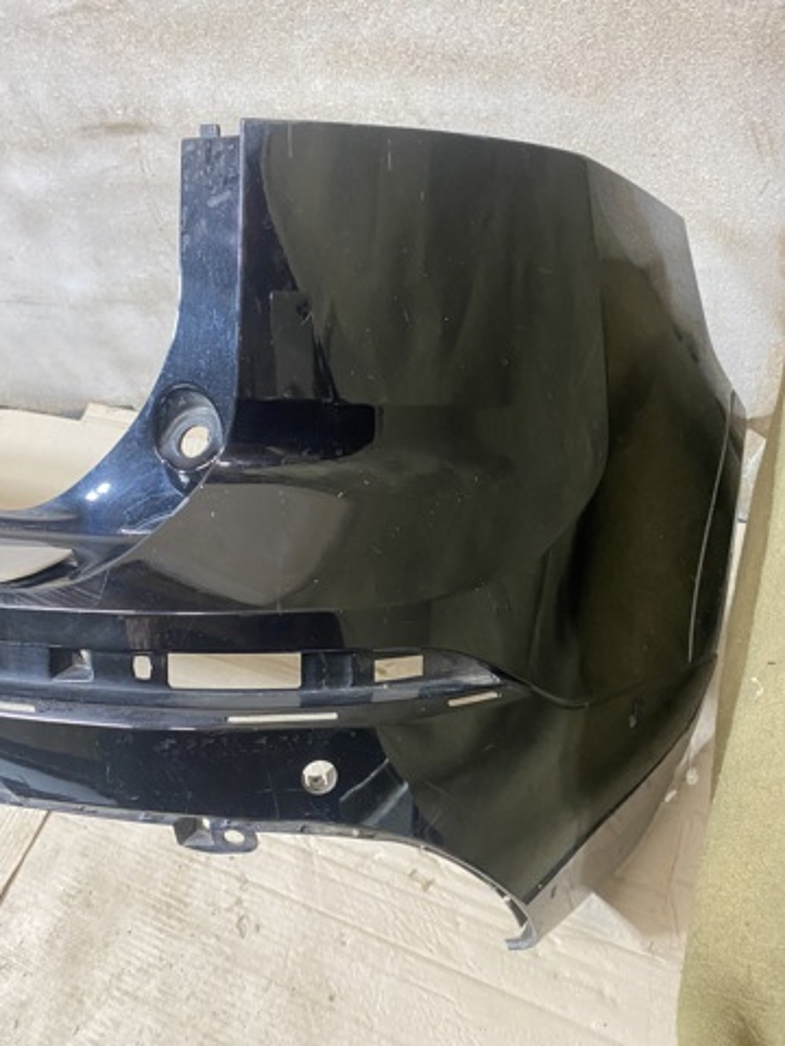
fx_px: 786
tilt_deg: -50.9
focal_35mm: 26
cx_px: 392
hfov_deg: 53.1
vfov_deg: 67.3
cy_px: 523
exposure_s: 1/50
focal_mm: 4.25
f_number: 1.8
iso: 250
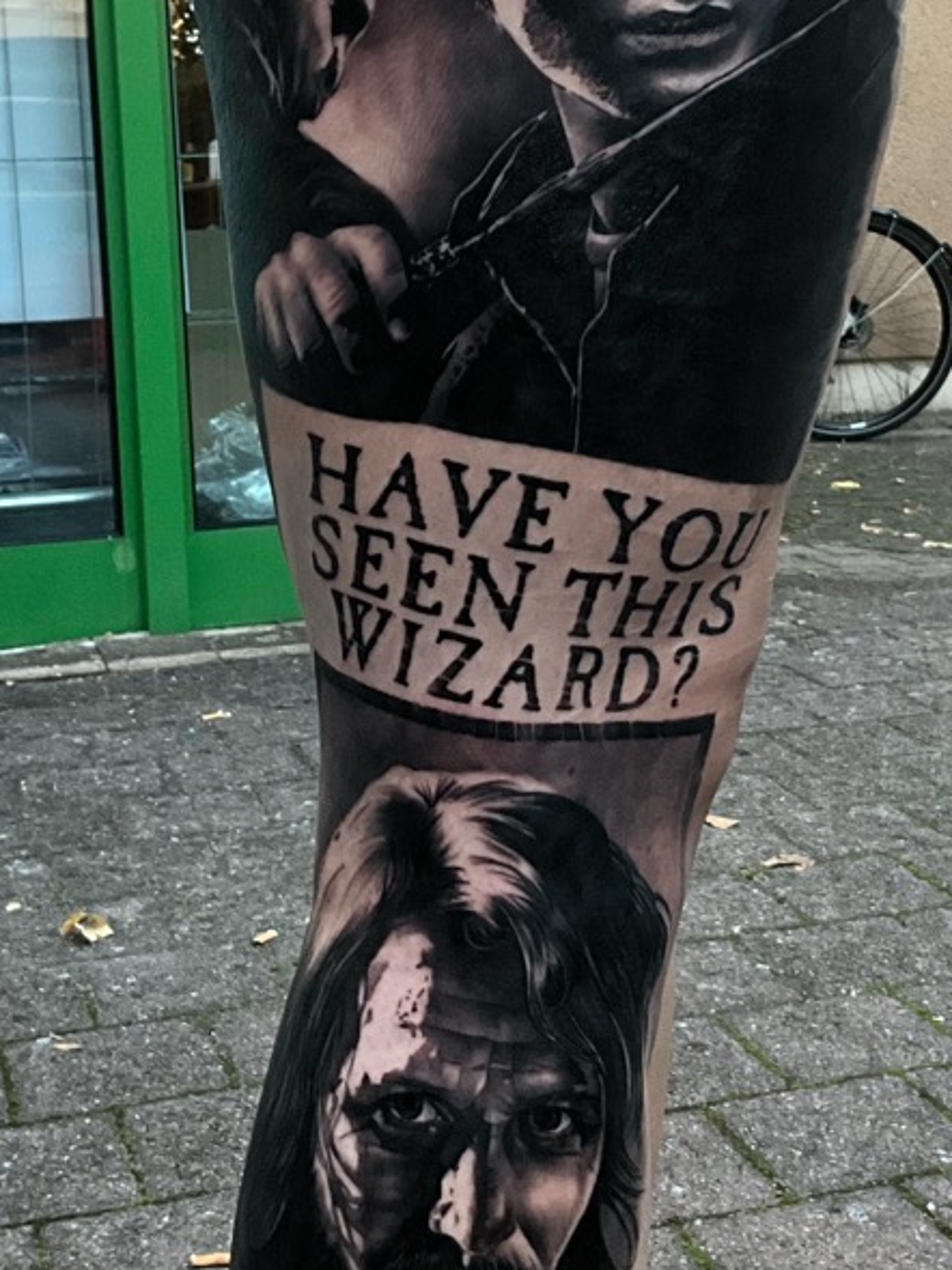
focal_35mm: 59
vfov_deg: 32.5
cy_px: 467
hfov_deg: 24.7
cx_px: 592
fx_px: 2165
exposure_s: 1/60
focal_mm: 3
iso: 200
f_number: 1.8
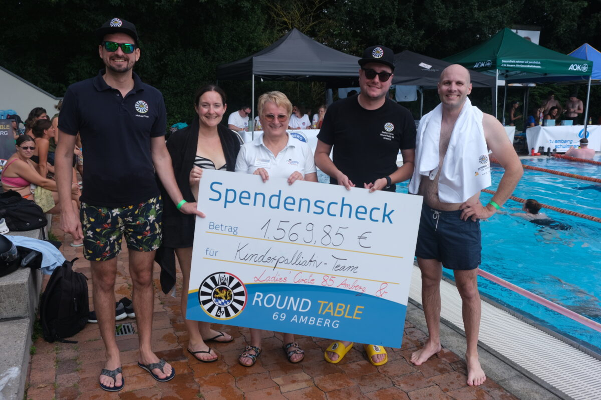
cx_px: 300
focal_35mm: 31
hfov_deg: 60.3
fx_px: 517
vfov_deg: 42.3
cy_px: 200
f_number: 5.6
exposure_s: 1/250
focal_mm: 20.5
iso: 160
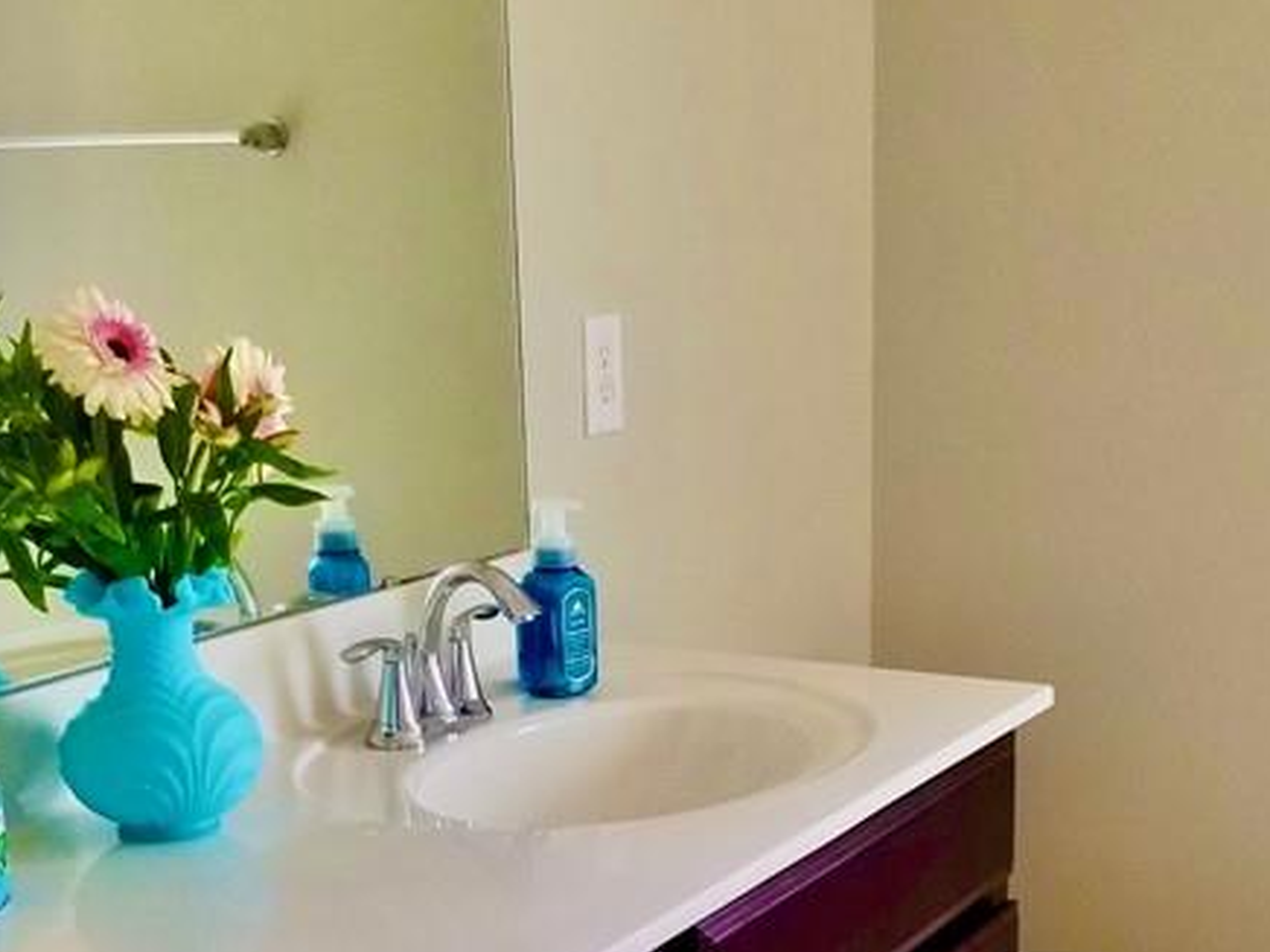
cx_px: 728
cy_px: 859
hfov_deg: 31.6
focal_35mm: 61
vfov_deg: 23.4
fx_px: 2238
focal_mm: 4.25
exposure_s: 1/50
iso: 125
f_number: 1.7
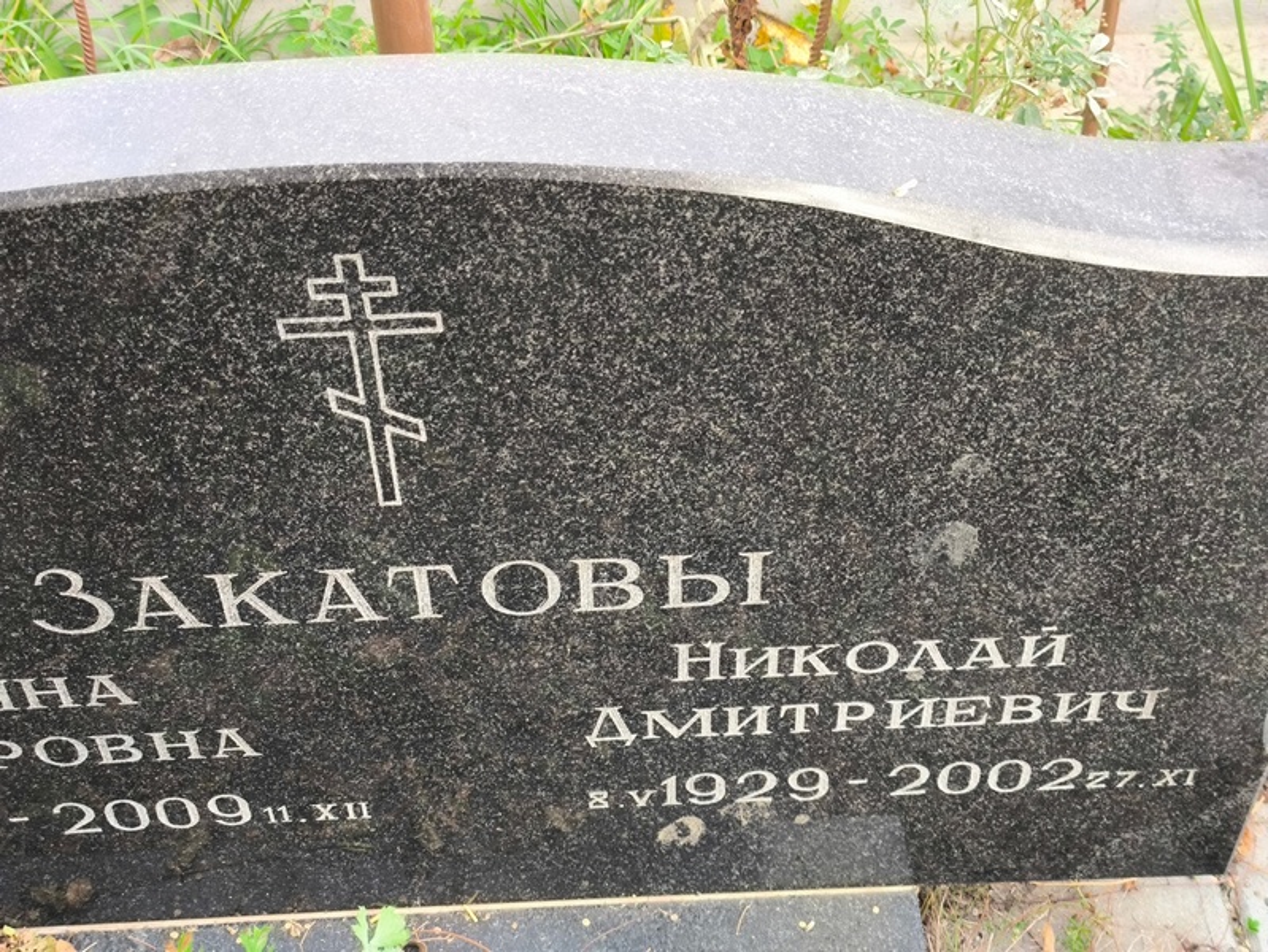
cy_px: 476
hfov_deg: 38.2
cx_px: 634
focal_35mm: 50
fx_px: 1832
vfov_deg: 29.1
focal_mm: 4.71
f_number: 1.7
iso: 100
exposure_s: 1/60
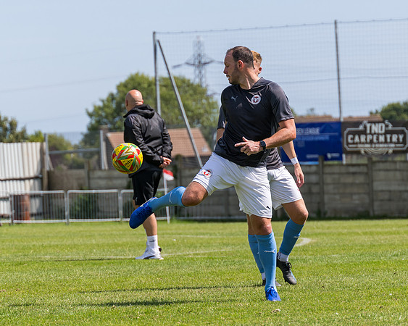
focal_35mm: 281
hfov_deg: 6.9
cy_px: 131
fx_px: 3389
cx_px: 282
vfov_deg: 5.5
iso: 125
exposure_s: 1/1600
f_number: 4
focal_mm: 115
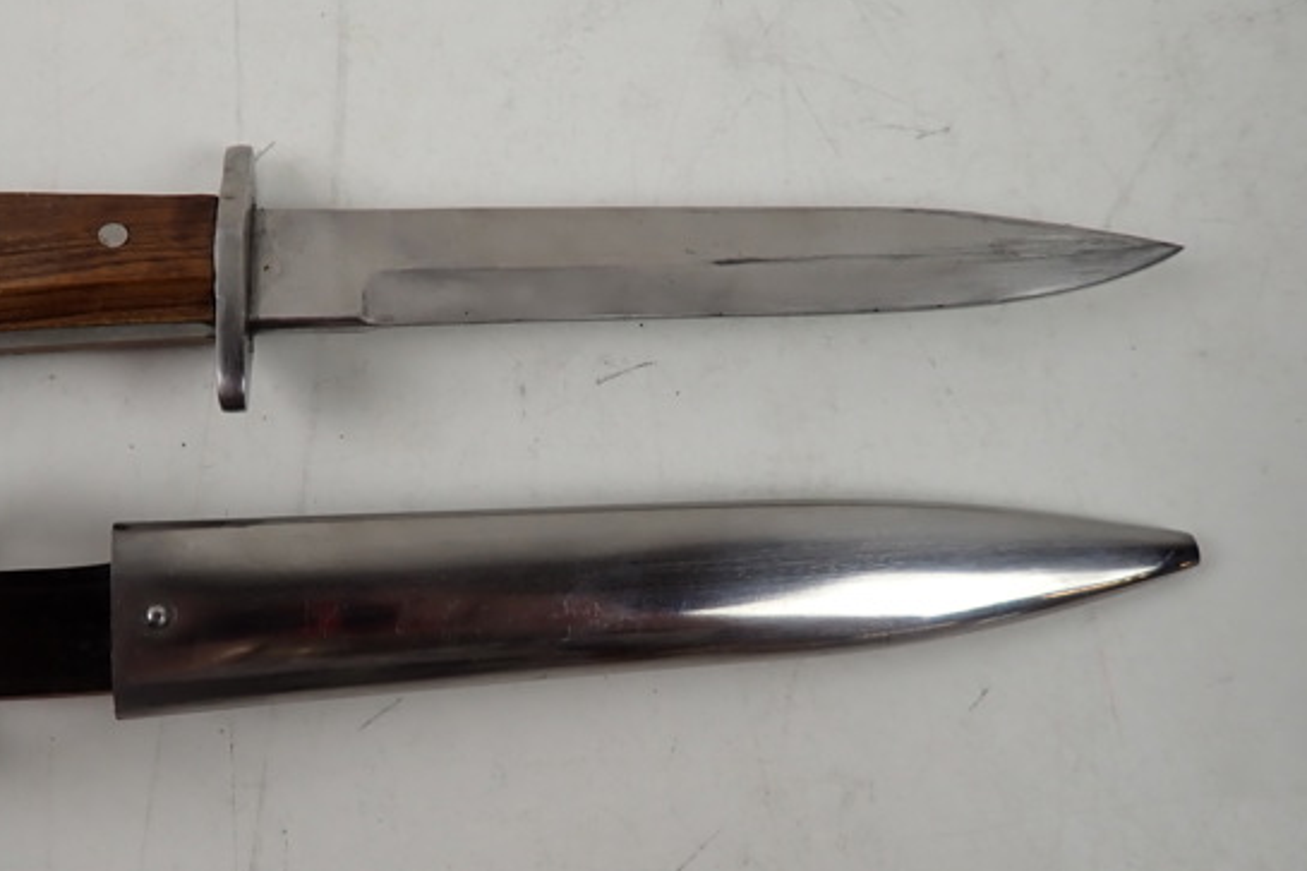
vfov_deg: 44.9
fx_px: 1052
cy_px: 456
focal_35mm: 29
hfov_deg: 60.8
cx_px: 355
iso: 125
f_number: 2
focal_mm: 3.33
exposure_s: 1/125
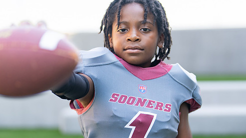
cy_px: 94
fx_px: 528
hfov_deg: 26.2
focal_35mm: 81
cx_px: 126
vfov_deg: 14.9
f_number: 1.2
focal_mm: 50
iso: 100
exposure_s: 1/1600
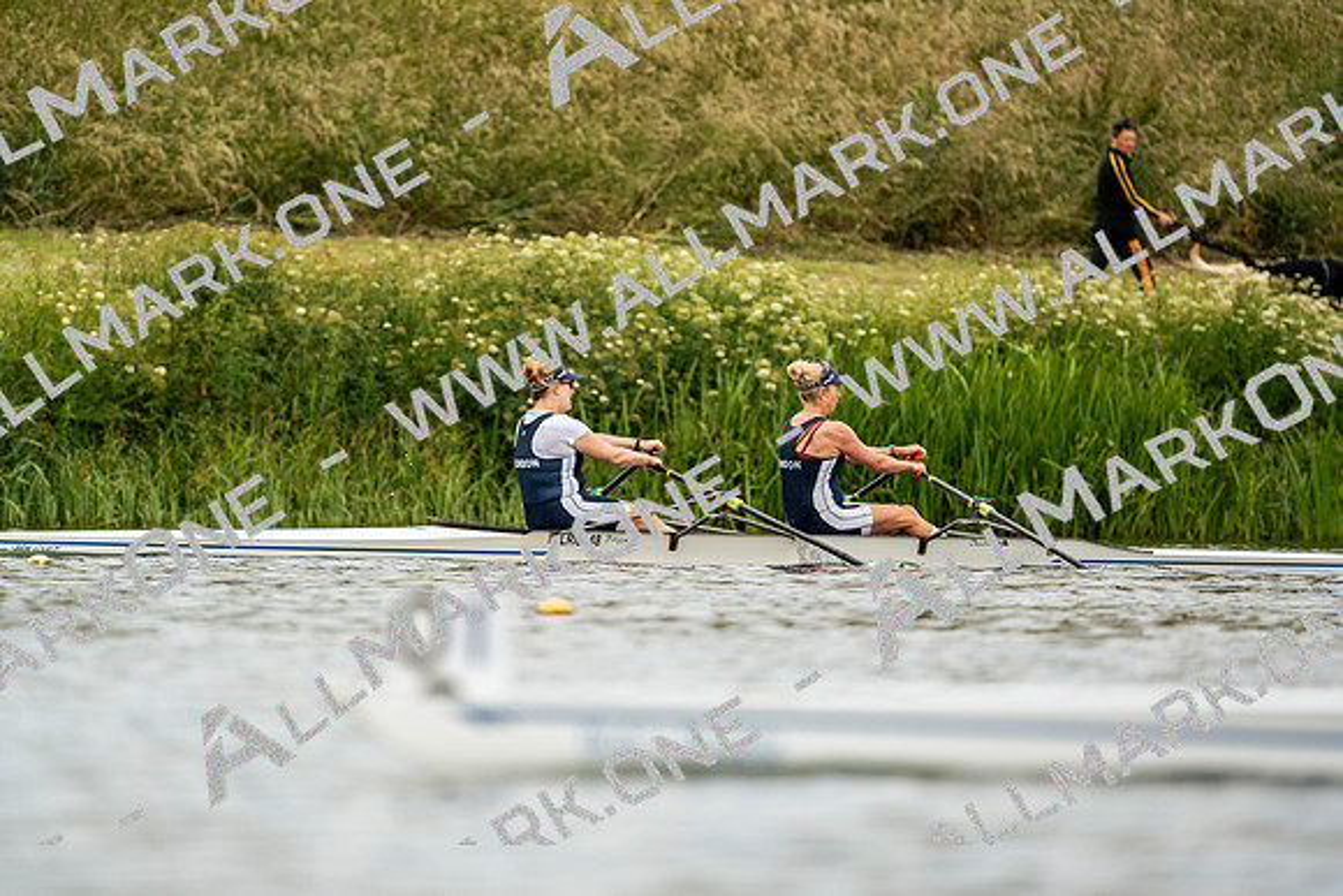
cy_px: 448
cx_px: 672
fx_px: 22388
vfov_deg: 2.3
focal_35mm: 600
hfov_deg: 3.4
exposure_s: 1/2000
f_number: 6.3
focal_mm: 600
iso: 500
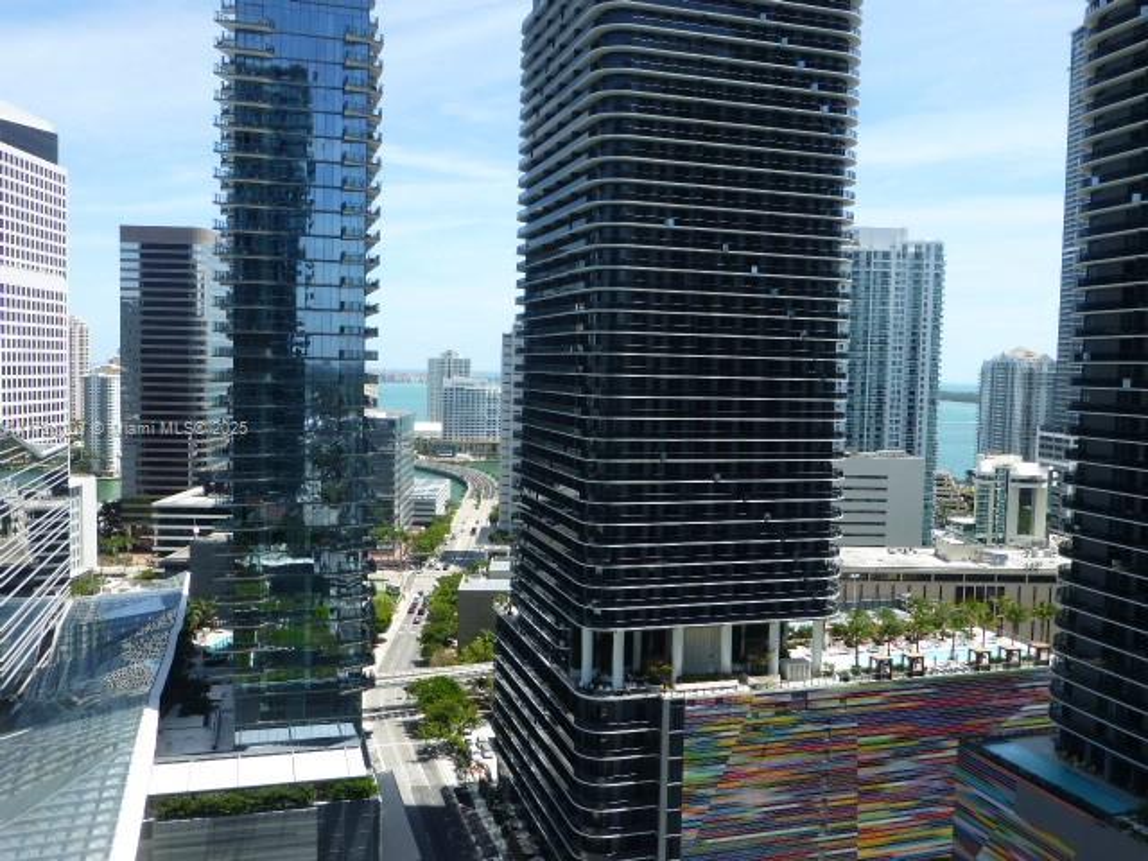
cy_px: 430
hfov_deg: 60.0
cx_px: 574
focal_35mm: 30
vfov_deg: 46.8
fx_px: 995
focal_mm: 5.4
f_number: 4
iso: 100
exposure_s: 1/640
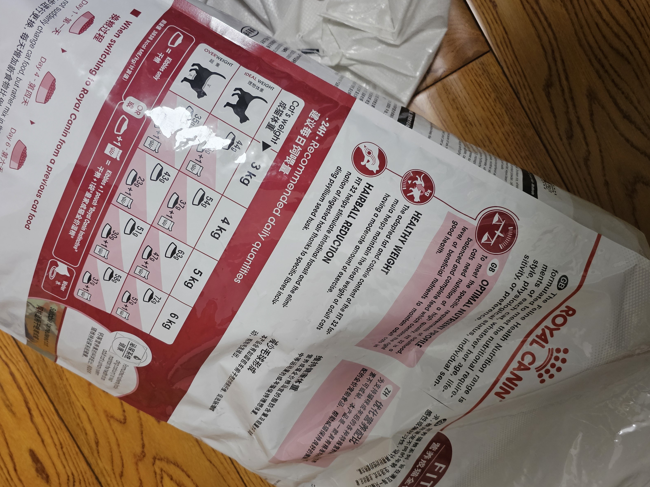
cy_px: 266
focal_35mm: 29
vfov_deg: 48.2
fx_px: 545
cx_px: 293
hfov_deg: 61.5
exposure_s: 1/120
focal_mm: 6.3
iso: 640
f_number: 1.7
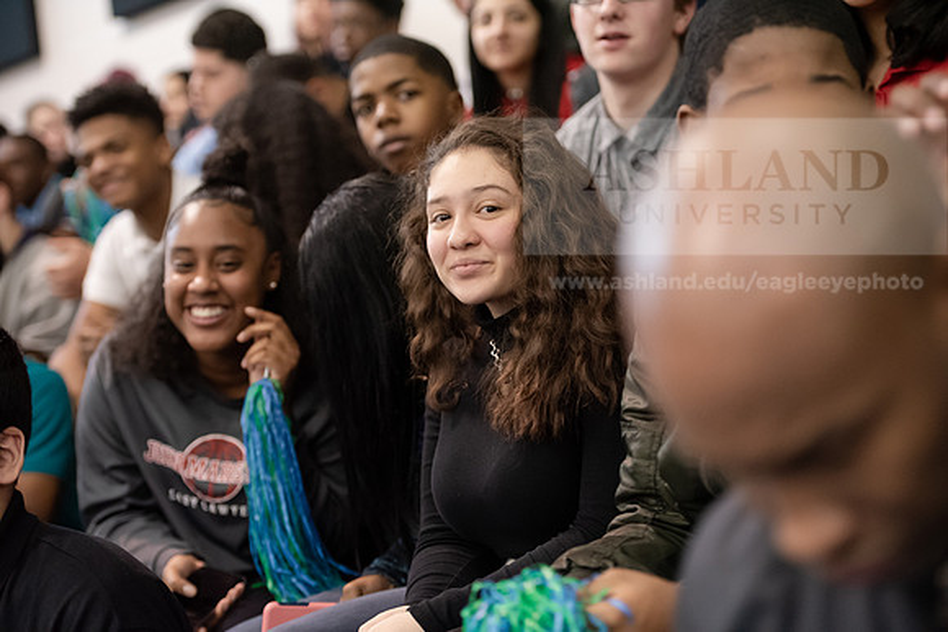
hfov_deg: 22.6
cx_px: 474
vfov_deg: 15.2
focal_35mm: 90
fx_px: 2370
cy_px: 316
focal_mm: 90
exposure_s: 1/200
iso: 6400
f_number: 3.2
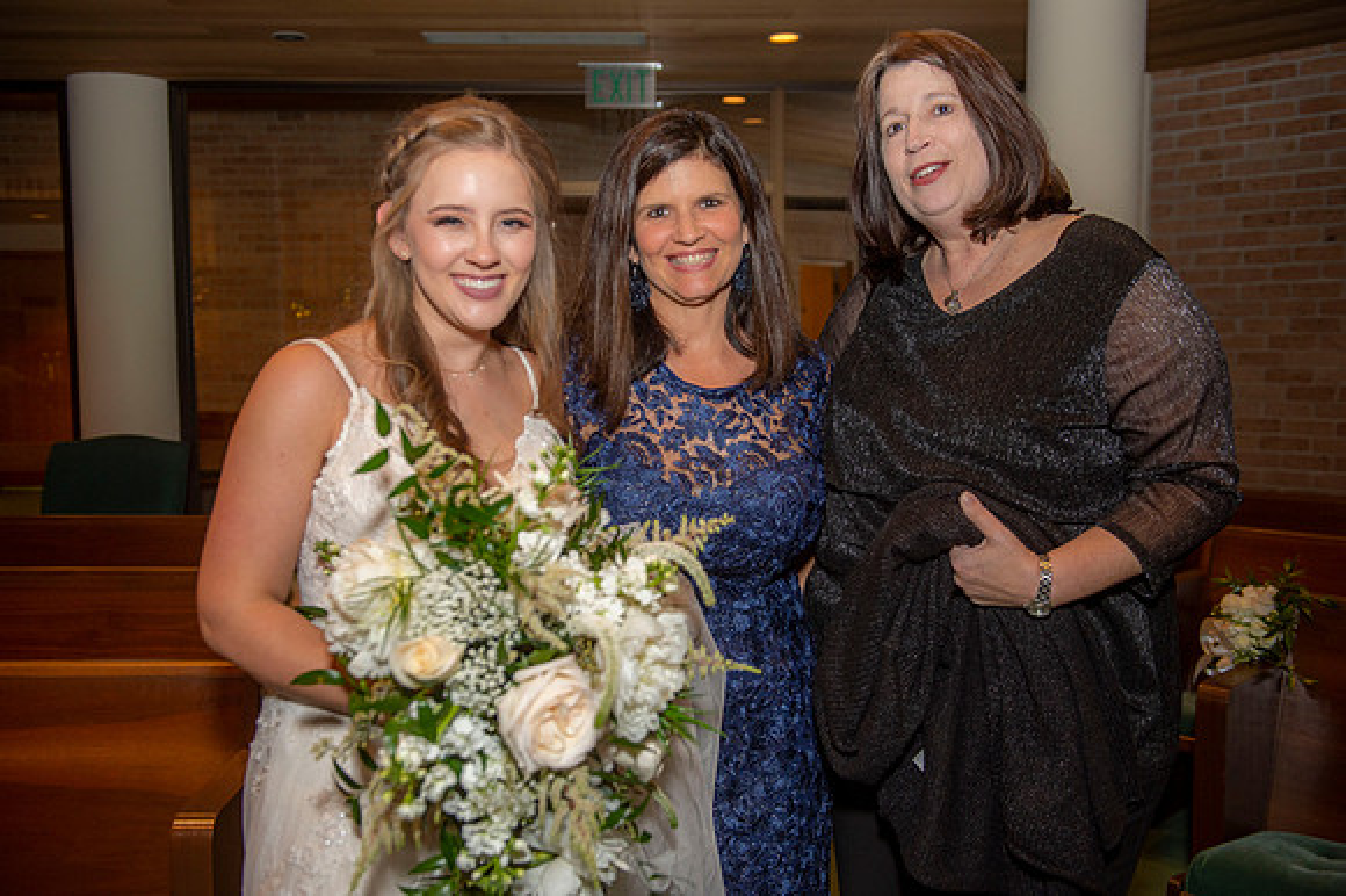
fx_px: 1270
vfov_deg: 38.8
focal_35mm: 34
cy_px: 448
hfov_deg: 55.8
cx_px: 673
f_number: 3.5
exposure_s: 1/200
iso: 800
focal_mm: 34
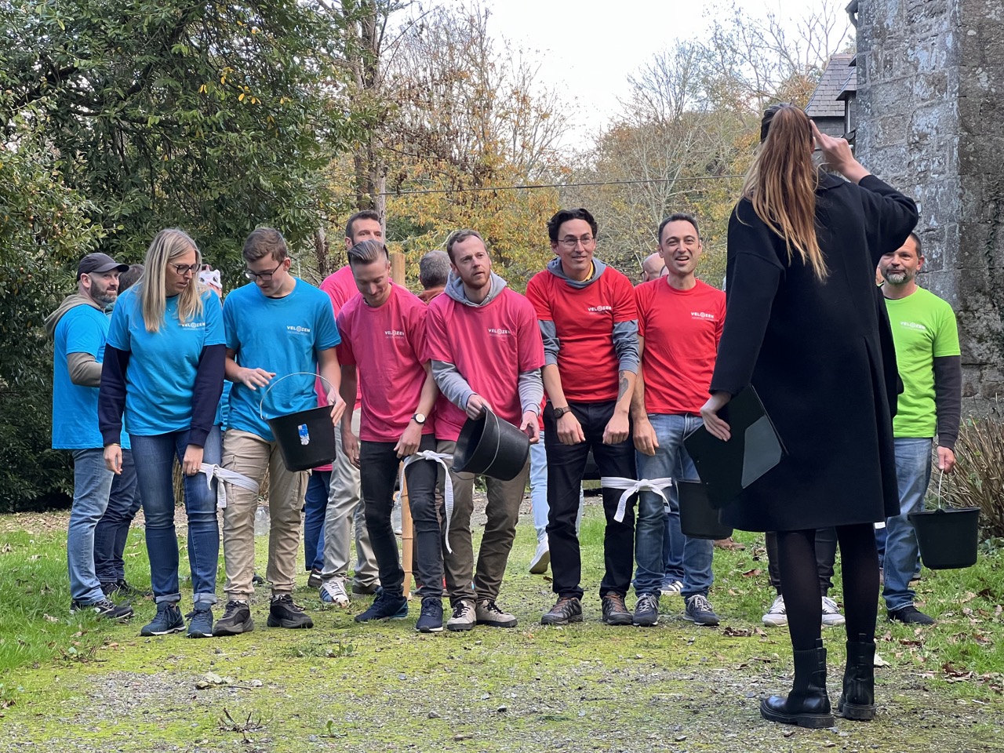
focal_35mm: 77
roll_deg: +0.2
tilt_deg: +0.1
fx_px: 2233
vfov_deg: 19.1
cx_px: 502
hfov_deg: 25.3
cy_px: 376
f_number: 2.8
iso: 160
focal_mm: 9
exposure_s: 1/99
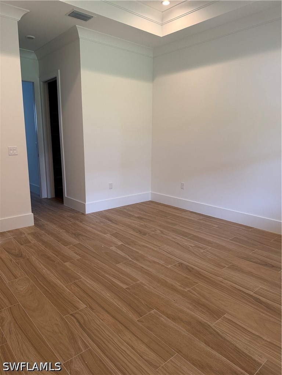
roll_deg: -0.4
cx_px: 141
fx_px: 261
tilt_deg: -11.1
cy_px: 188
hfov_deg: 56.8
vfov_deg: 71.6
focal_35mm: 24
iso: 125
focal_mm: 6.76
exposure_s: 1/120
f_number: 1.78
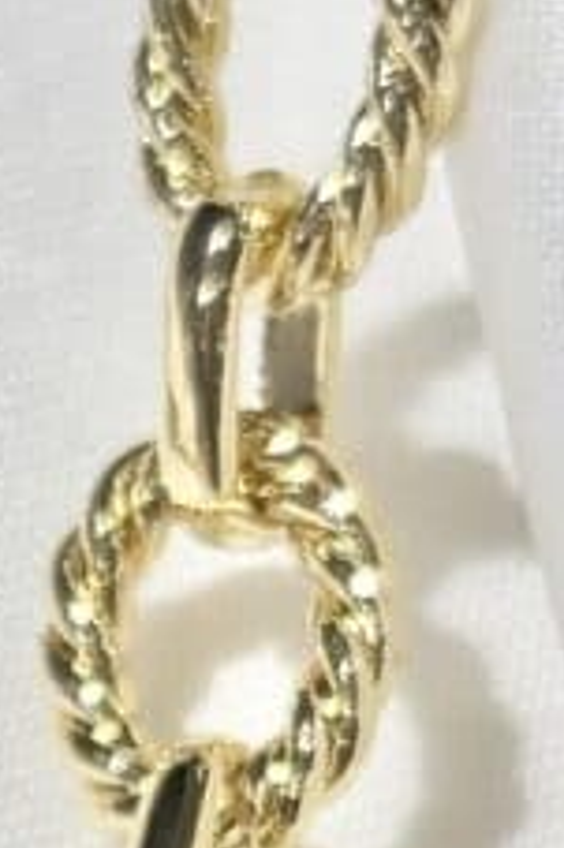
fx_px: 5742
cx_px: -564
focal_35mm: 244
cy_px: 1367
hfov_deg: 5.5
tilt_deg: -60.7
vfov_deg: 8.2
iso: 32
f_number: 1.6
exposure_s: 1/317
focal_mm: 5.96
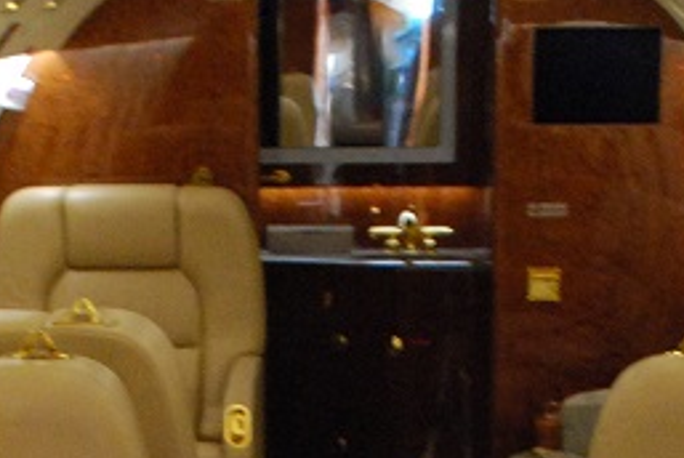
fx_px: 2149
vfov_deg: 11.7
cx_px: 234
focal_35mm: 113
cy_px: 668
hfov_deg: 18.0
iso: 1600
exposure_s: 1/15
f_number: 3.8
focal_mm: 20
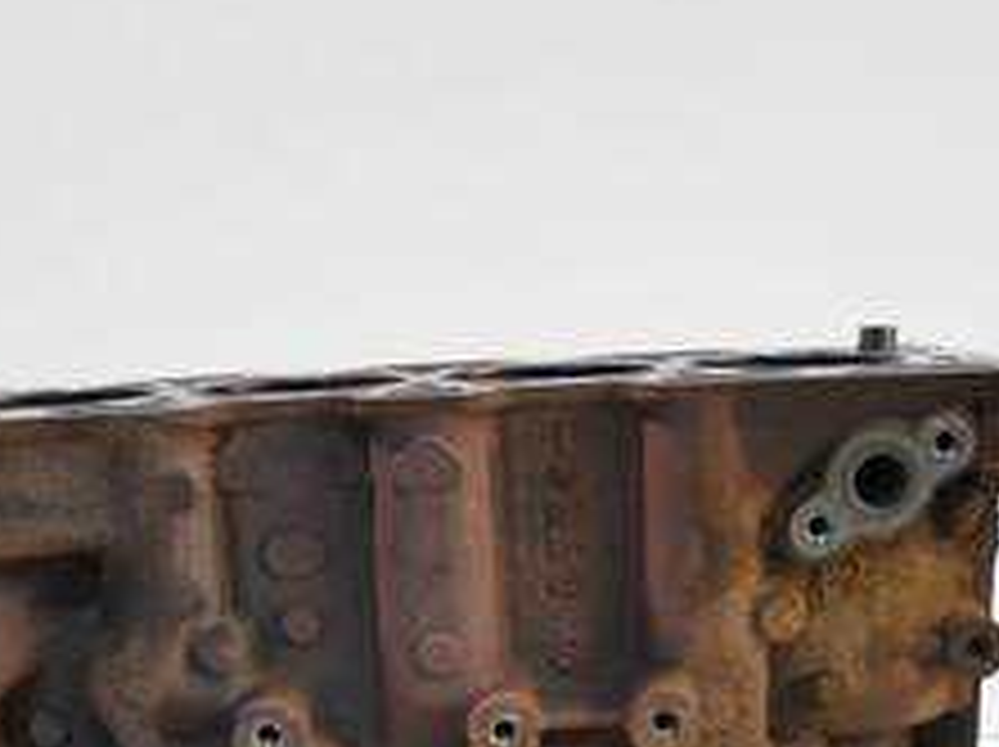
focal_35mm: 52
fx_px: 1499
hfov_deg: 36.8
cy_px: 778
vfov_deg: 26.2
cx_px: 432
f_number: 3.5
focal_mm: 12
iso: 800
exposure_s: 1/60
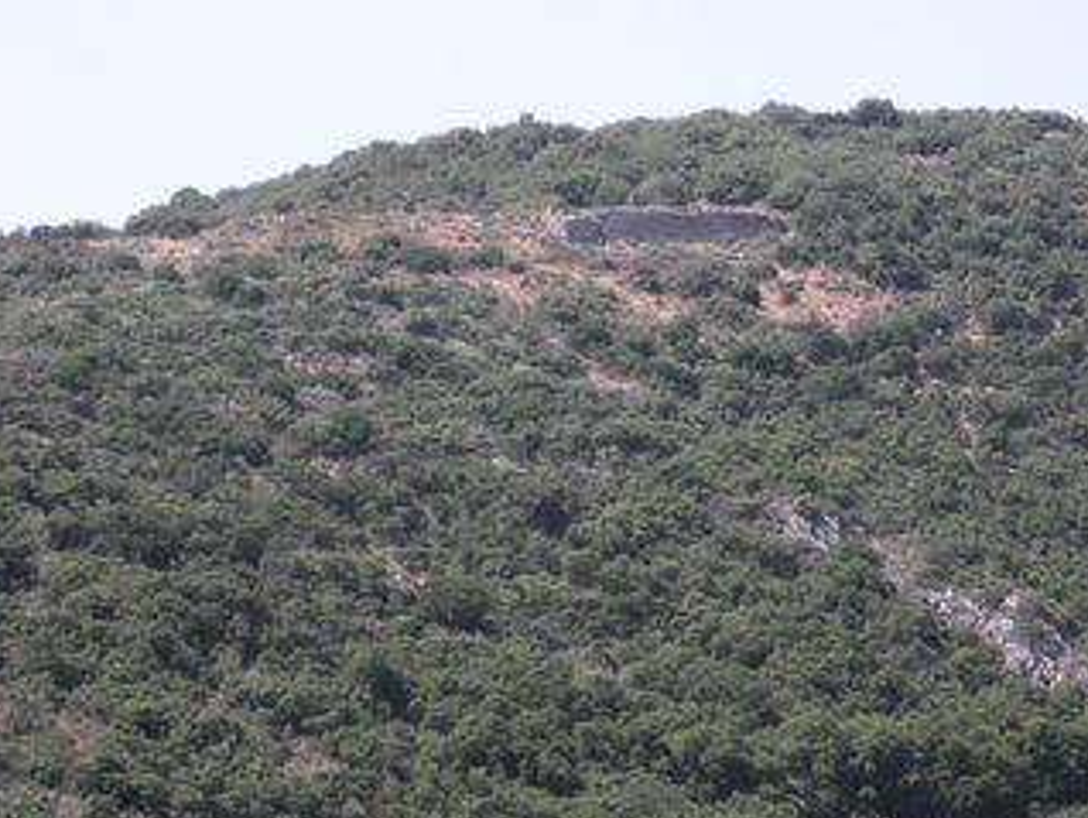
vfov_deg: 7.8
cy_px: 472
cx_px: 790
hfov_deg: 10.4
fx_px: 5976
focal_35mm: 190
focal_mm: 26.3
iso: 64
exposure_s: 1/185
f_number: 5.3
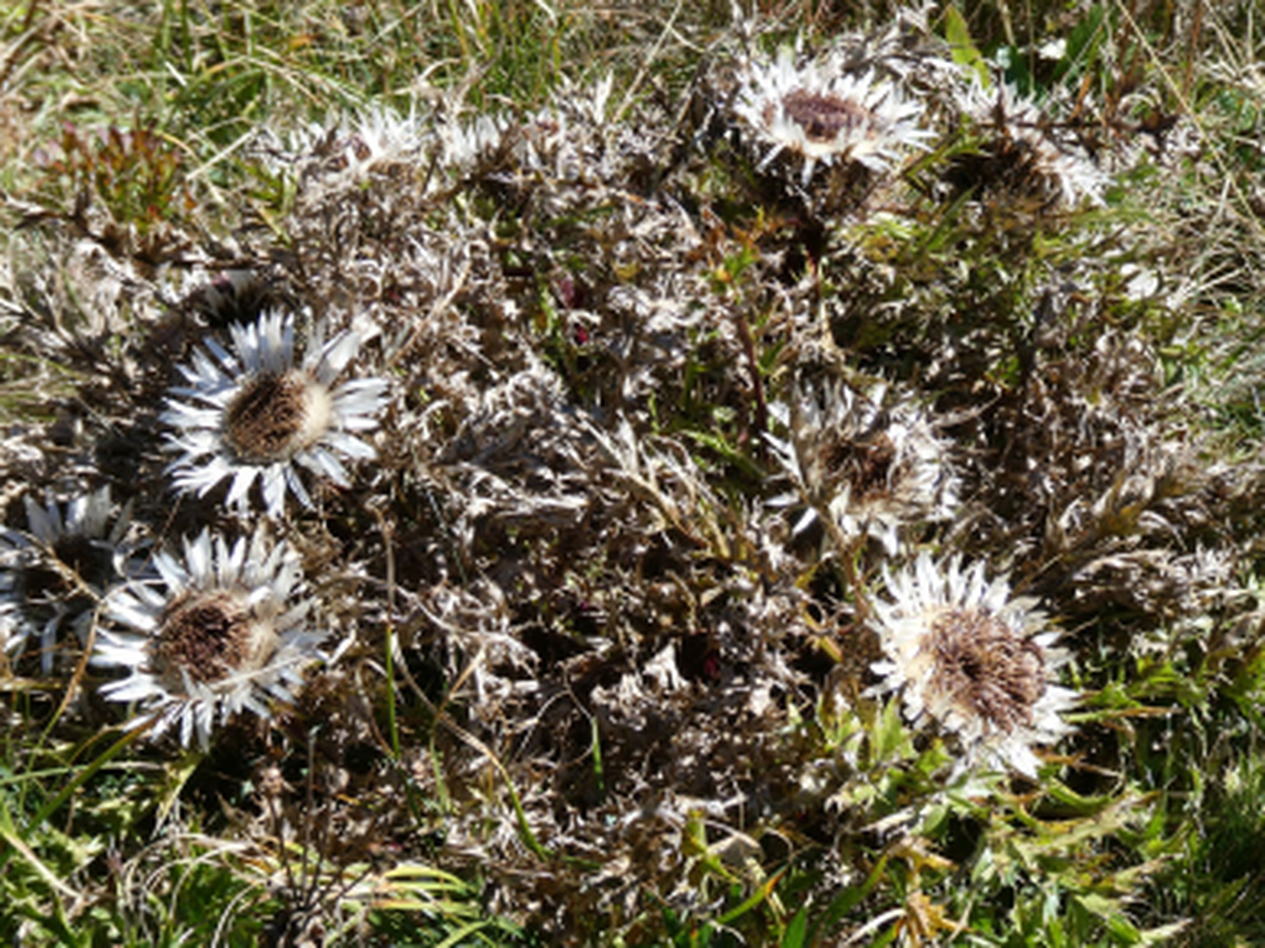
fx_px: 3618
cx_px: 595
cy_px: 485
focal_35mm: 99
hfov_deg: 19.8
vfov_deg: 14.9
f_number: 4.9
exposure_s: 1/320
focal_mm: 16.1
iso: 80
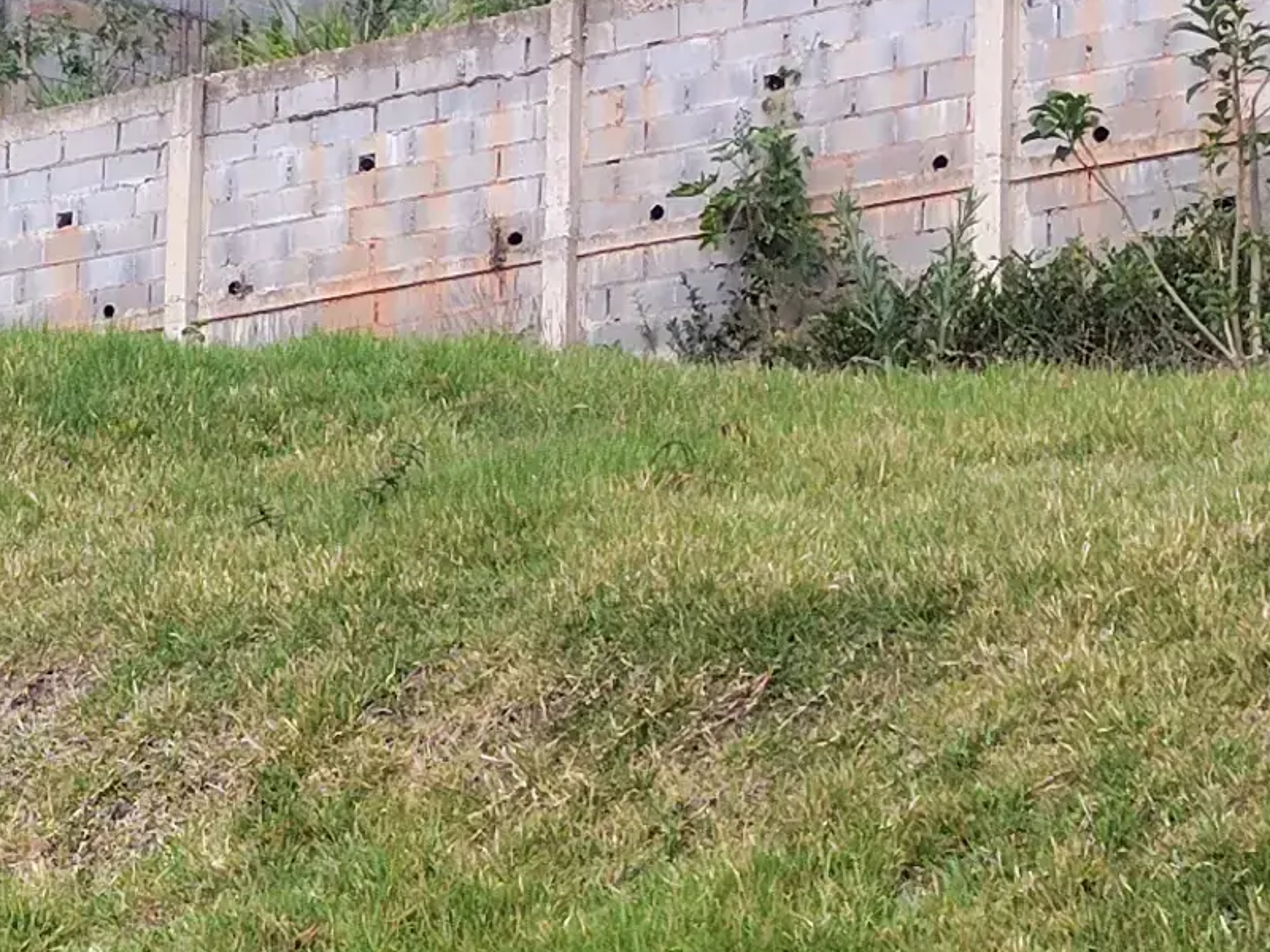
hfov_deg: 14.4
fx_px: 4696
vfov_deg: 11.3
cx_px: -637
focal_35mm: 128
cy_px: 1214
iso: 146
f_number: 1.7
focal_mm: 4.71
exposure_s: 1/873
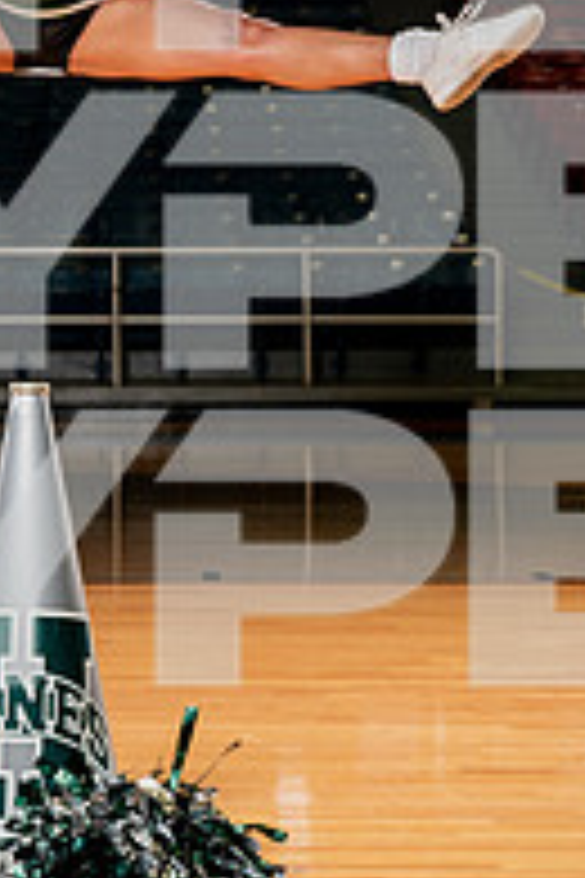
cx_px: 112
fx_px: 2535
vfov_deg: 19.5
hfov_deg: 13.1
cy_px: 234
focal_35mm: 104
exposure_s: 1/250
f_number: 5.6
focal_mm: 45
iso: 200
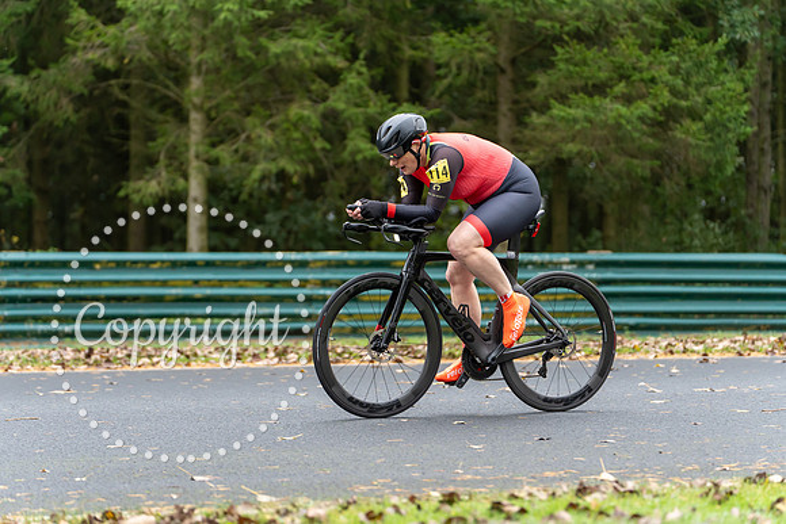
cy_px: 262
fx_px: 2489
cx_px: 393
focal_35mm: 114
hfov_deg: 17.9
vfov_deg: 12.0
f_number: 2.8
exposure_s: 1/1250
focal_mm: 114
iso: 1600
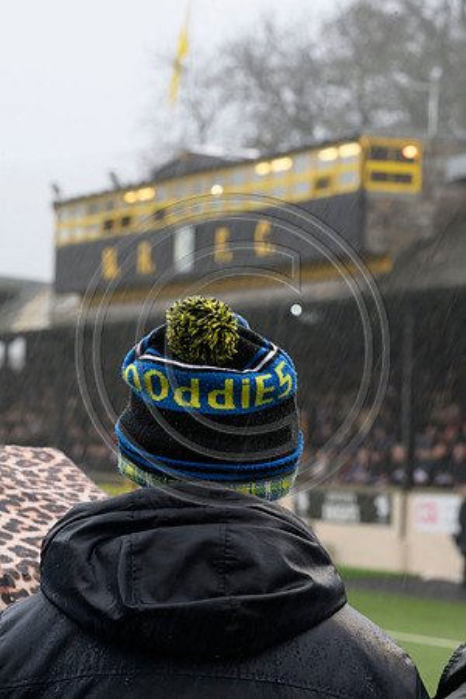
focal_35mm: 160
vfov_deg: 12.8
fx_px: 3106
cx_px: 233
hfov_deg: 8.6
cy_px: 350
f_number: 14
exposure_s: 1/100
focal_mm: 160
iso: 4000
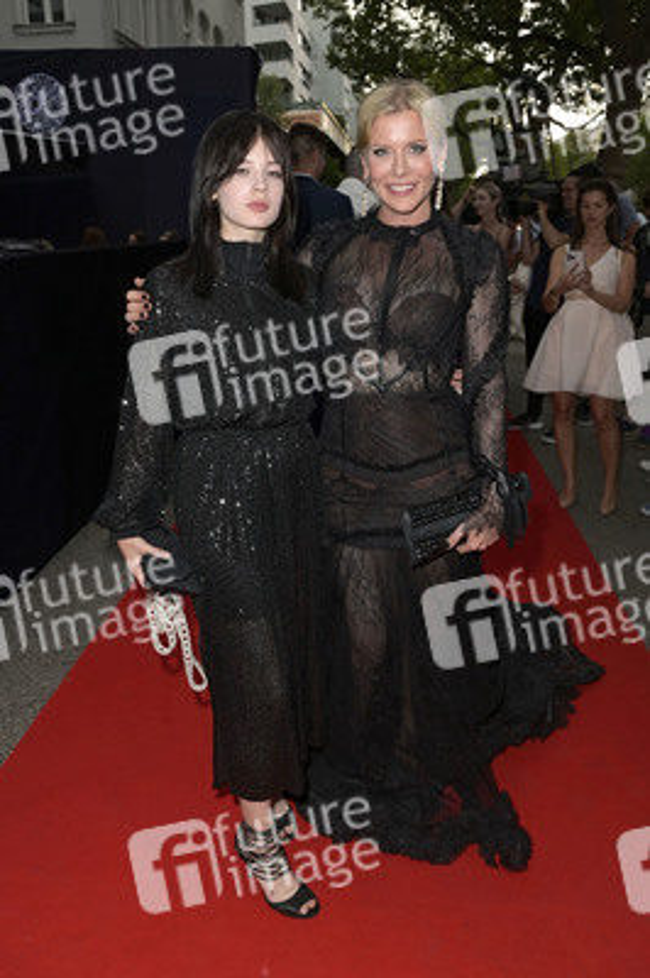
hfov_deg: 47.9
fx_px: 732
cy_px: 489
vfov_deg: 67.4
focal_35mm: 27
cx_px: 325
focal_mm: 27
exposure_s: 1/250
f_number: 5.6
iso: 800
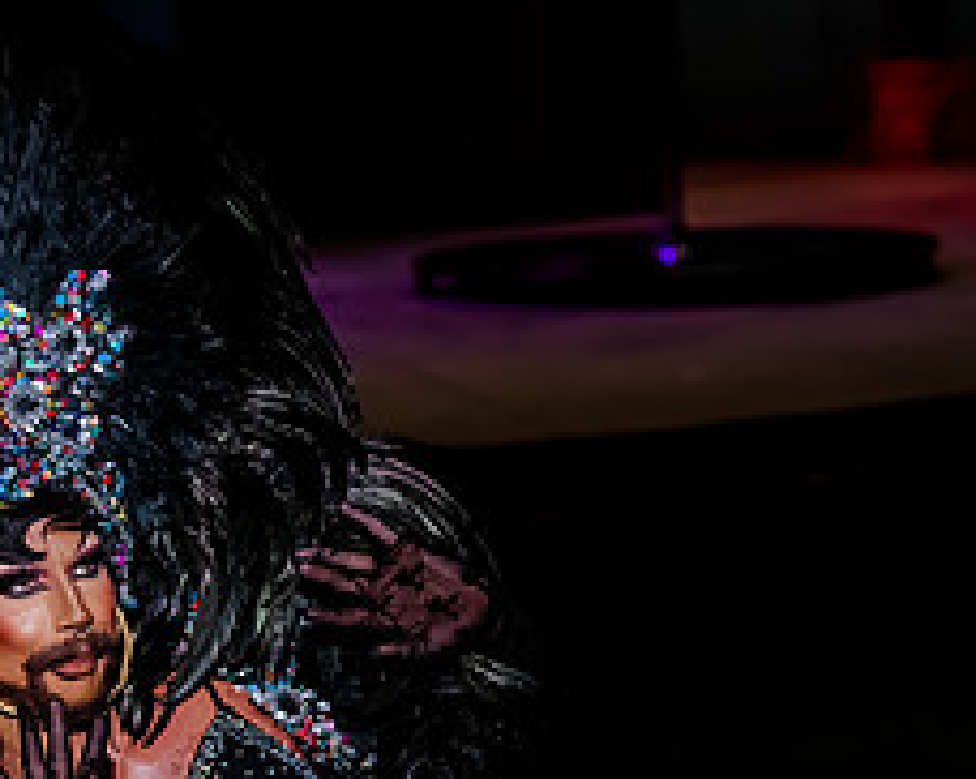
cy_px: 676
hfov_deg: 11.2
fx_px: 4993
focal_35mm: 173
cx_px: 606
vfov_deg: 8.9
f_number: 3.5
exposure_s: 1/500
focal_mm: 70
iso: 2000
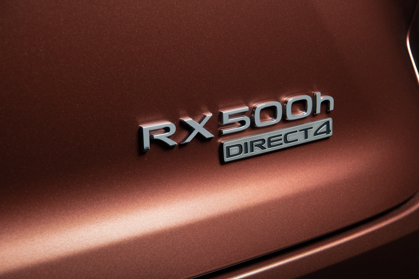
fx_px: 815
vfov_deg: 19.5
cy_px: 140
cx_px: 210
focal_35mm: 70
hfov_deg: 28.8
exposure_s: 1/200
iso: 200
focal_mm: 70
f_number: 11
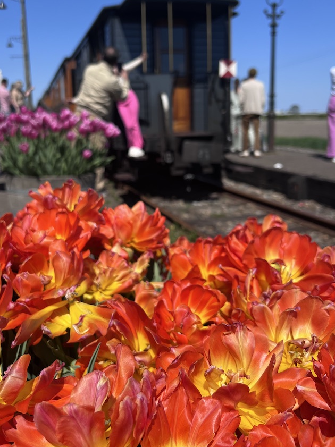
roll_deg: +1.8
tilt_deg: -7.3
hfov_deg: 42.9
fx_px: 426
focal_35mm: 33
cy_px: 180
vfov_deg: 55.0
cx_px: 149
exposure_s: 1/6579
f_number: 1.5
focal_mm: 5.7
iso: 50
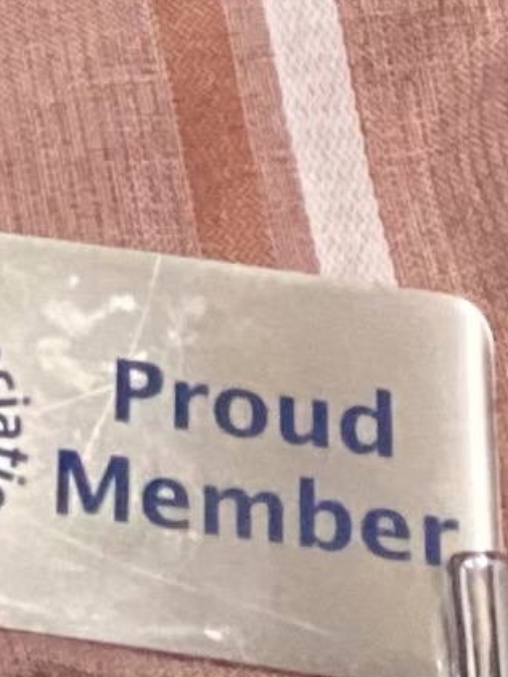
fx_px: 4303
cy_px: -1319
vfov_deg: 7.8
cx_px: -686
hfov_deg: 6.5
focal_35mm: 220
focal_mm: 2.71
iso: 400
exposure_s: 1/25
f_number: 2.2
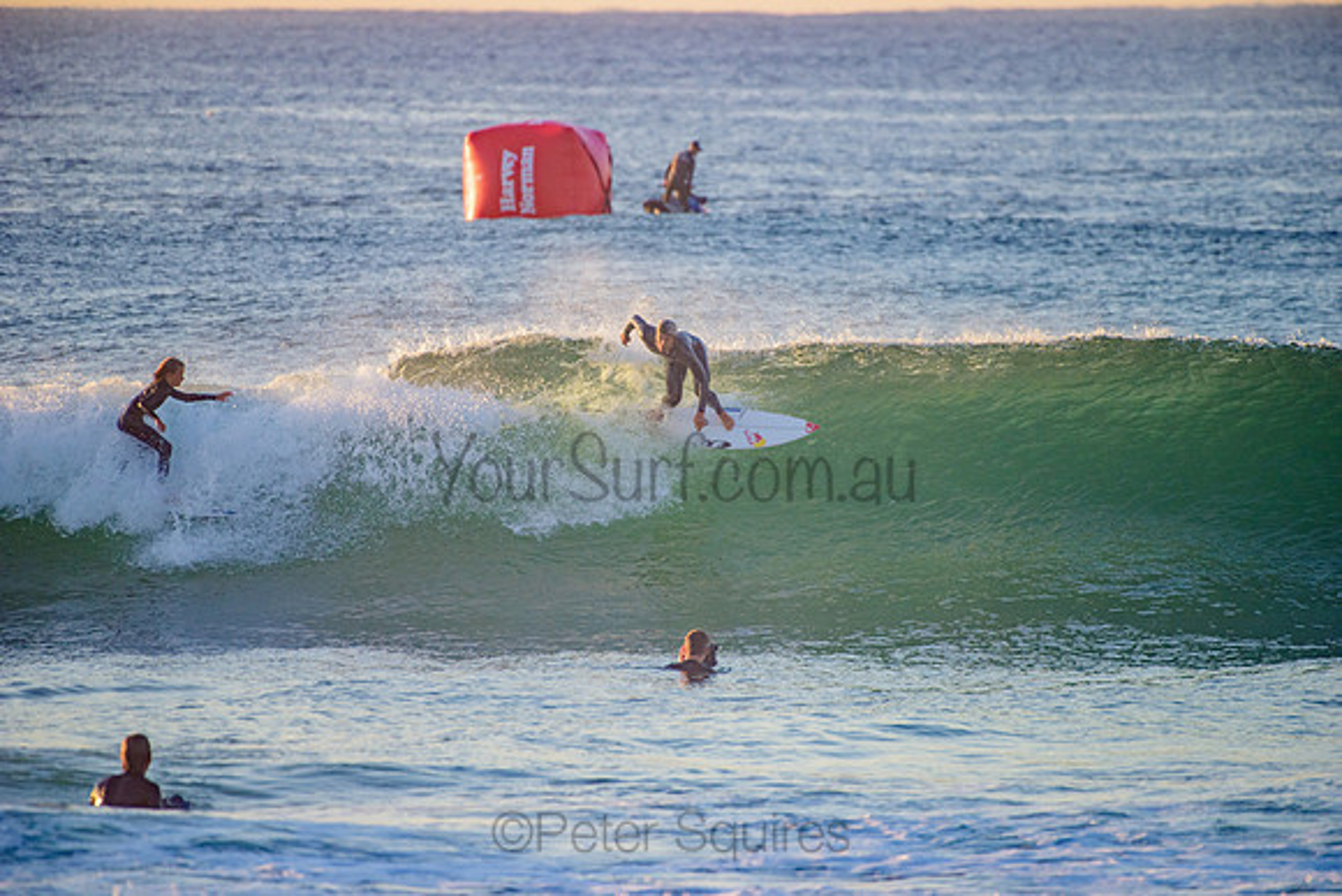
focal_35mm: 500
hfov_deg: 4.1
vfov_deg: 2.8
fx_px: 18642
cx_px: 671
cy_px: 448
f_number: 5.6
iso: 560
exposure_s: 1/1250
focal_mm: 500
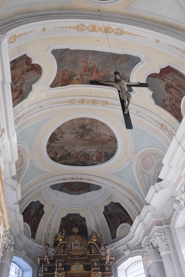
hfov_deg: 37.9
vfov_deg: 54.4
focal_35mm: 35
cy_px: 138
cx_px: 92
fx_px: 270
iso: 2000
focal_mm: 23.3
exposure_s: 1/30
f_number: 5.6
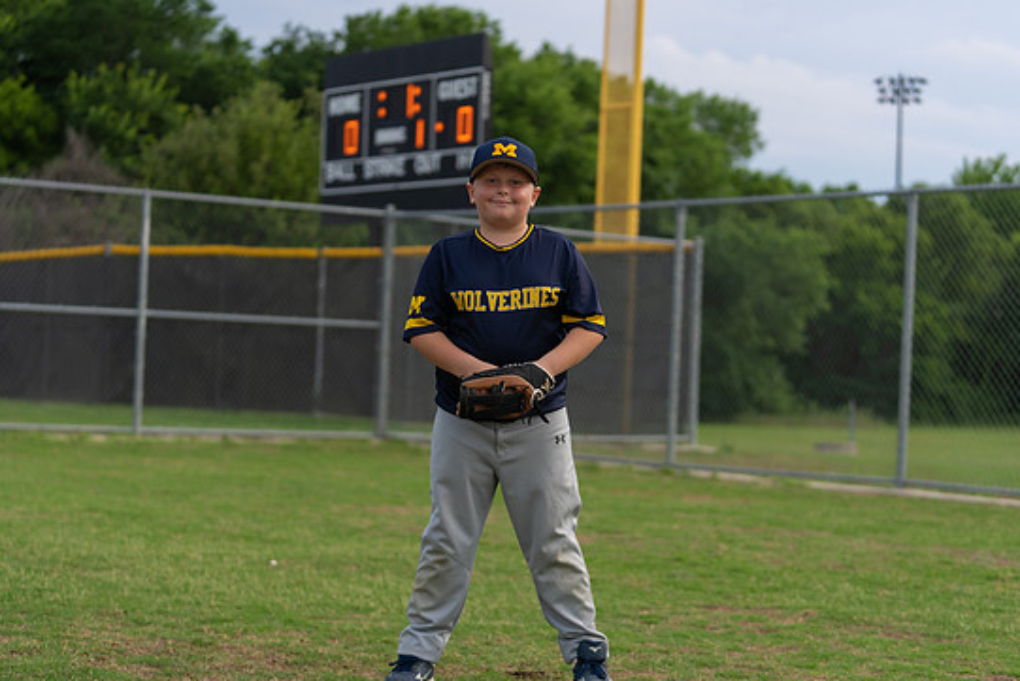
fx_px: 2125
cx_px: 494
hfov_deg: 27.0
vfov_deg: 18.2
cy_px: 344
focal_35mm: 75
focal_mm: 70
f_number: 2.8
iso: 160
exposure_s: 1/320
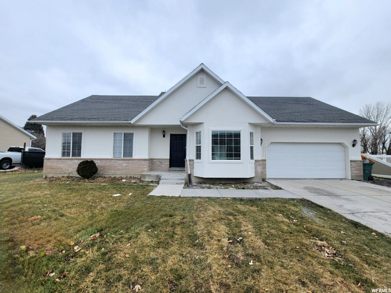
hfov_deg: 106.2
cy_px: 146
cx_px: 196
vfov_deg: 89.9
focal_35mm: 13
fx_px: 147
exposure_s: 1/769
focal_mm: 2.2
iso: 64
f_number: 2.2
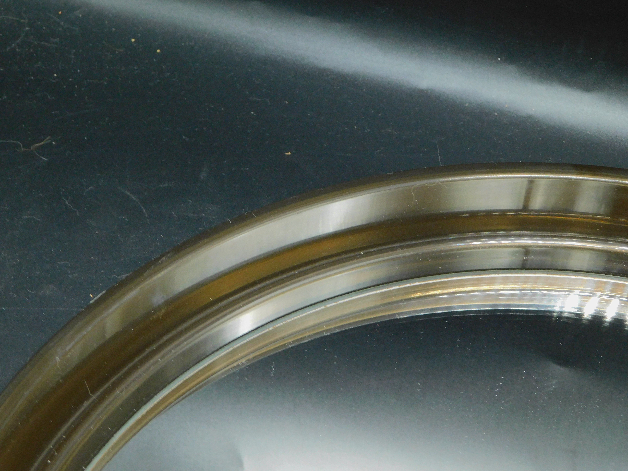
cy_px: 236
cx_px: 314
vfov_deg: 18.4
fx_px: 1451
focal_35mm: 80
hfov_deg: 24.4
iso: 320
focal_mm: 14.2
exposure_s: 1/30
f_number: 4.4
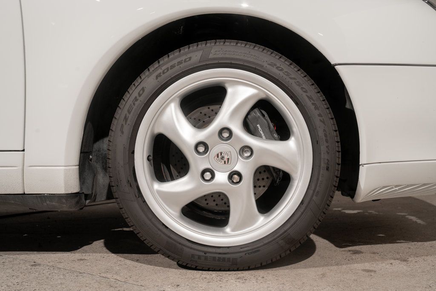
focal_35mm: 52
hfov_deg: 38.2
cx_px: 218
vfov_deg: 26.0
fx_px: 630
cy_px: 146
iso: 250
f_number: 7.1
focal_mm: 52
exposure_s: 1/60
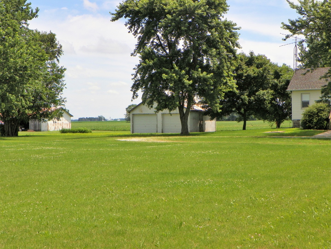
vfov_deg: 22.3
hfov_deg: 29.4
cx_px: 166
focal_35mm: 66
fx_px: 631
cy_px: 124
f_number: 5.6
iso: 64
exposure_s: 1/400
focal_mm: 11.8
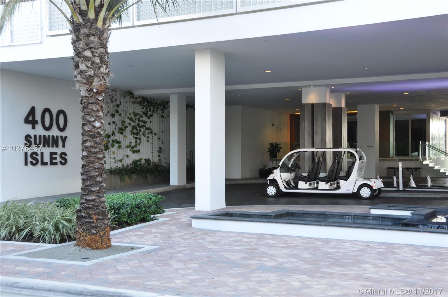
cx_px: 224
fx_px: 596
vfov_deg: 28.0
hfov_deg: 41.2
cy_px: 148
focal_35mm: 48
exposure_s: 1/50
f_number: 7.1
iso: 200
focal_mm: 32
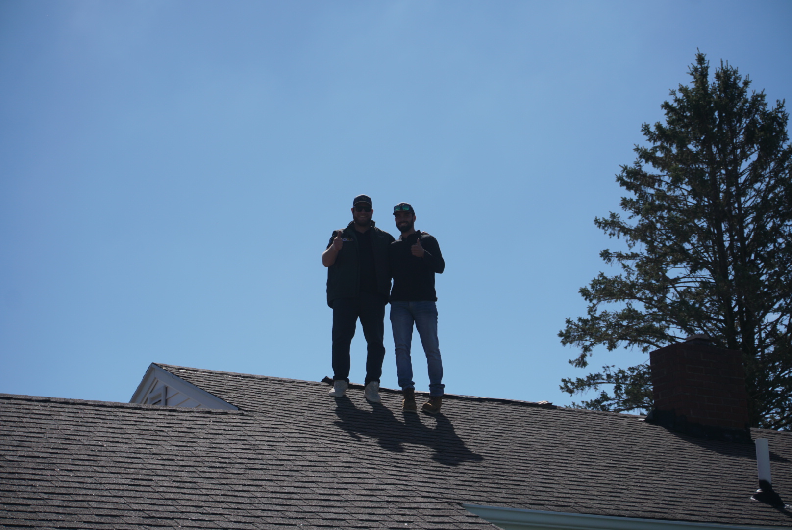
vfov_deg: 21.6
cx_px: 396
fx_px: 1387
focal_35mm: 63
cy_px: 265
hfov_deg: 31.9
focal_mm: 42
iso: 100
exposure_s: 1/1250
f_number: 5.6
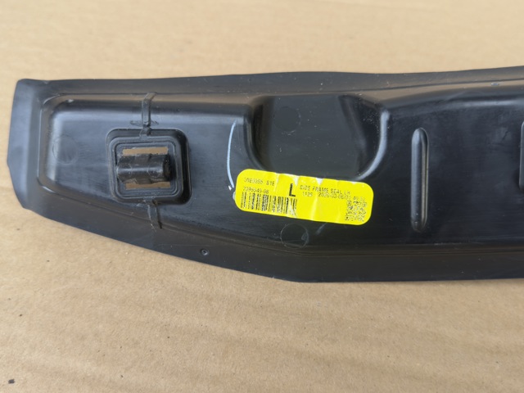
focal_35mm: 35
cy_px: 196
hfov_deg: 52.6
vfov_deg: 40.7
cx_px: 262
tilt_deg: -51.7
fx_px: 530
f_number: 1.78
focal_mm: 6.76
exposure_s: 1/274
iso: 80
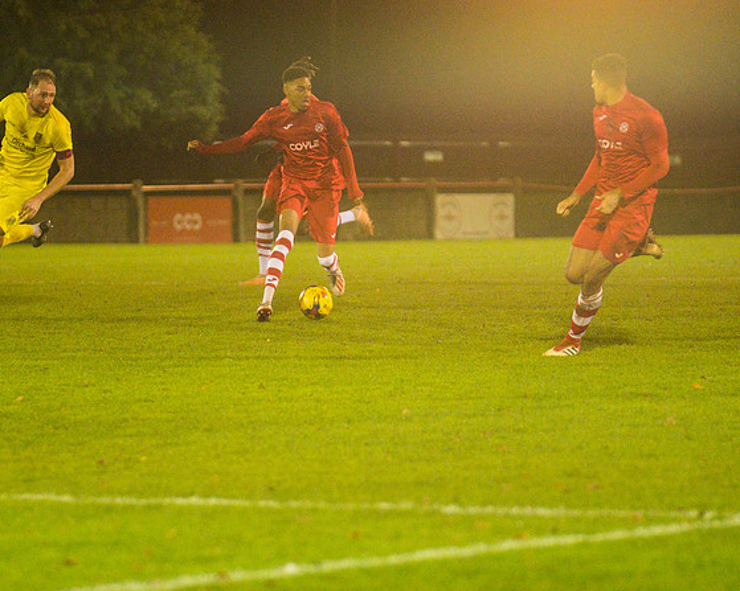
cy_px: 295
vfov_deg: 5.3
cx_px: 326
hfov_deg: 6.7
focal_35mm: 290
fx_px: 6350
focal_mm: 170
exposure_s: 1/800
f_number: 2.8
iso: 5000
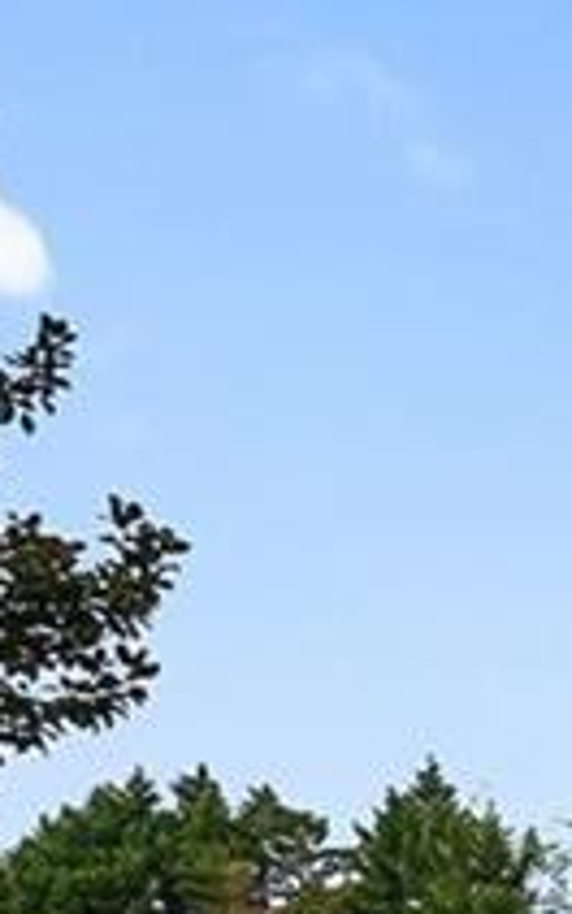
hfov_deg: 8.7
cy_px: 1128
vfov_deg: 18.8
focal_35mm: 104
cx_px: 2032
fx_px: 2592
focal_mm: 14
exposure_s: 1/160
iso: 500
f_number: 13
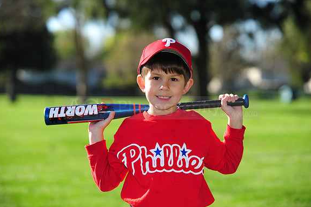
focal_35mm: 121
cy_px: 103
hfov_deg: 16.9
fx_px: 1045
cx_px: 155
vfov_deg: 11.3
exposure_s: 1/800
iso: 200
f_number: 4.5
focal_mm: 120
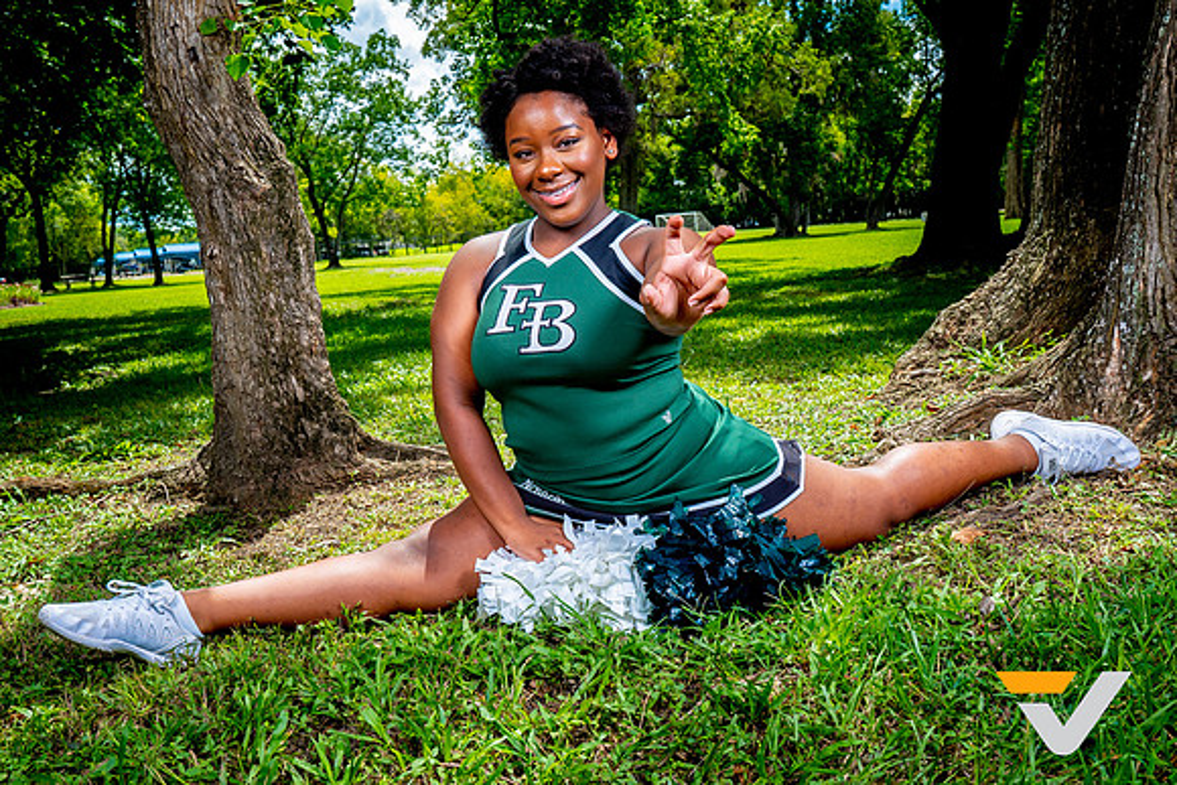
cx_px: 562
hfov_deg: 54.9
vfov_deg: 38.3
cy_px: 390
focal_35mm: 35
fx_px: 1132
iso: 100
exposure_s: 1/125
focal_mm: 30
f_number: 8
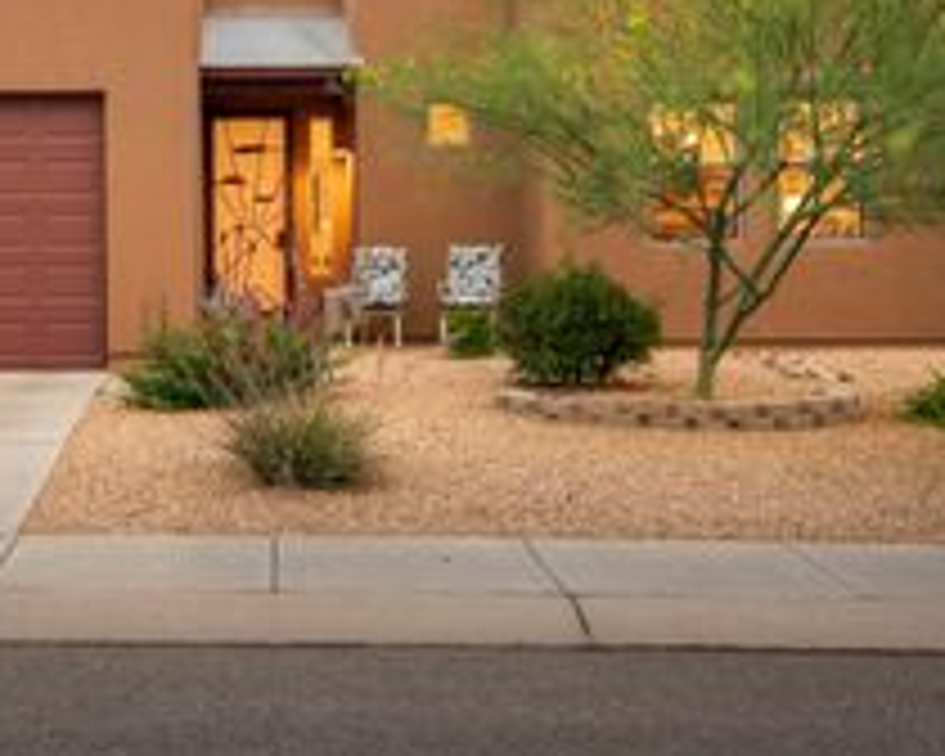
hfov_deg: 28.0
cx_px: 279
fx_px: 1874
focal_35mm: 67
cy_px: 304
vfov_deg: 22.8
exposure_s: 1/200
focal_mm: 30
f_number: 9
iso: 250
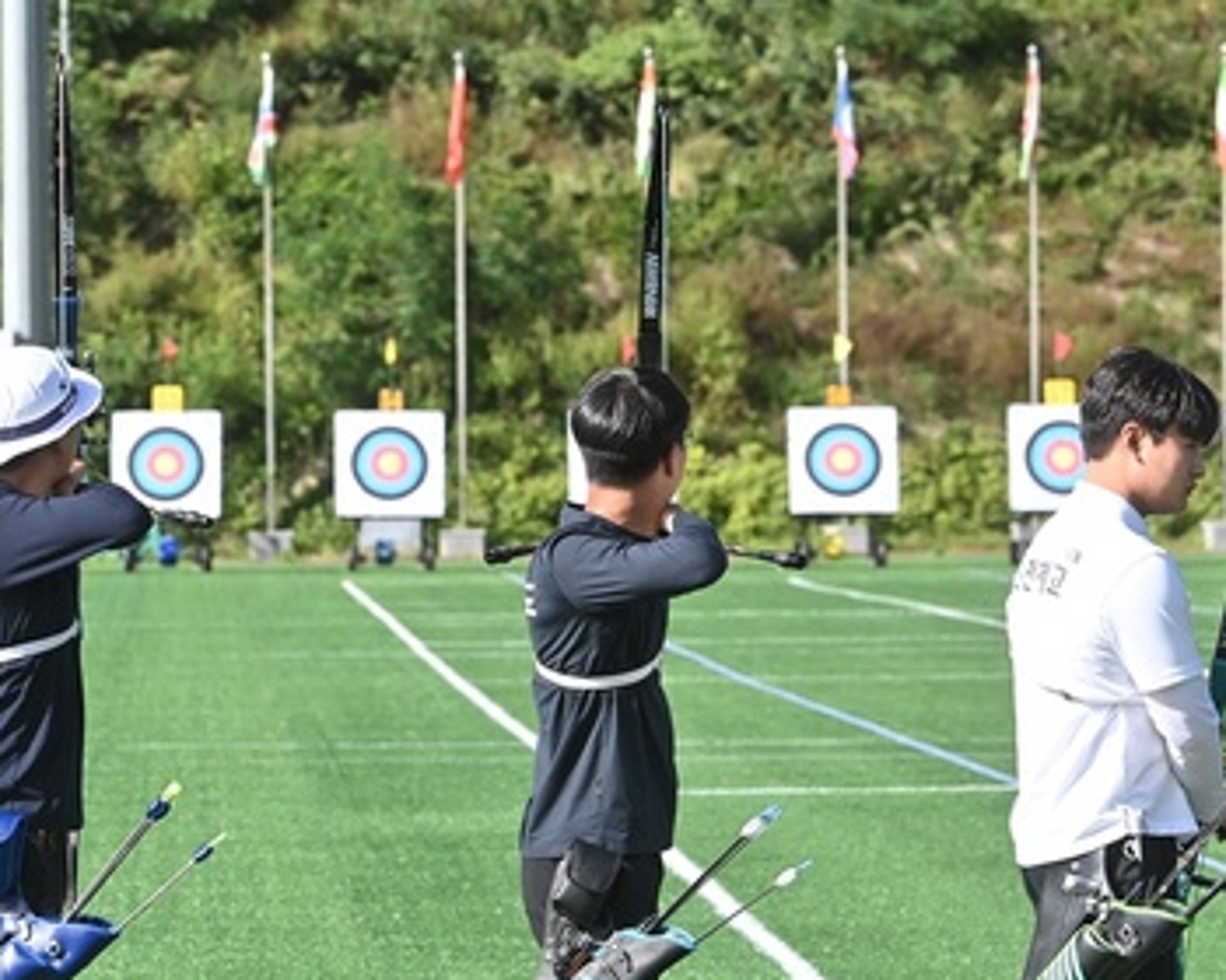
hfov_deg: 8.4
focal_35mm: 231
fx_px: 8382
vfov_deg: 6.7
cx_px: 335
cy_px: 668
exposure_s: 1/1000
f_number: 8
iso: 640
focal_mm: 135
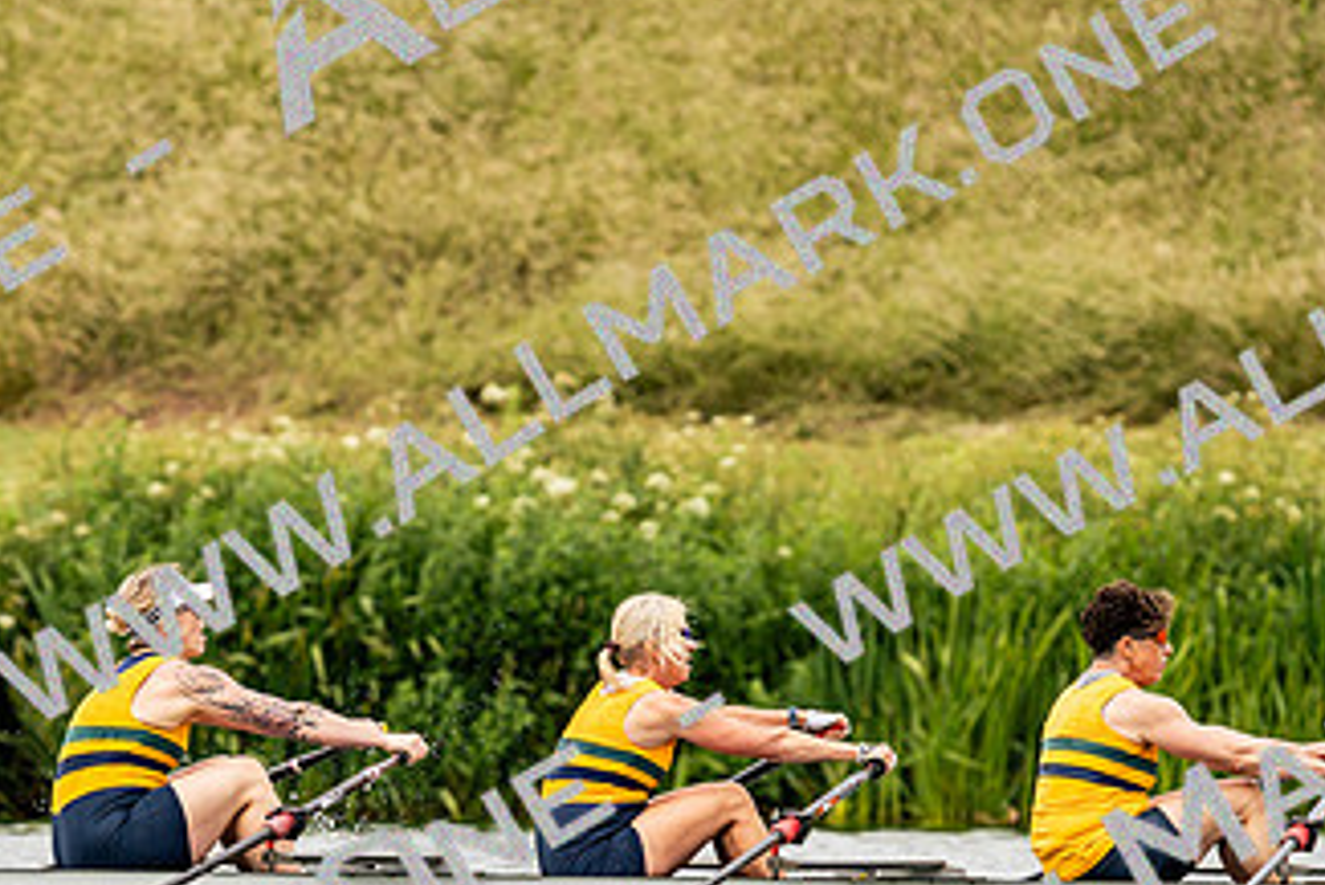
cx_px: 493
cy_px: 732
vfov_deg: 1.8
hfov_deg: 2.6
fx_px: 28720
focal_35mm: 780
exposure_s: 1/2000
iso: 250
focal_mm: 437
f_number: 6.3
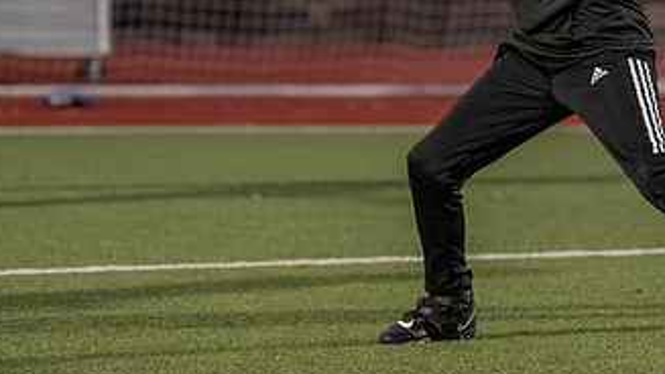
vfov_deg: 6.0
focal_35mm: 202
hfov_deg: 10.7
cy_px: -70
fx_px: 3562
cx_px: 459
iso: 4000
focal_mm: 86
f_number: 2.8
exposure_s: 1/1000
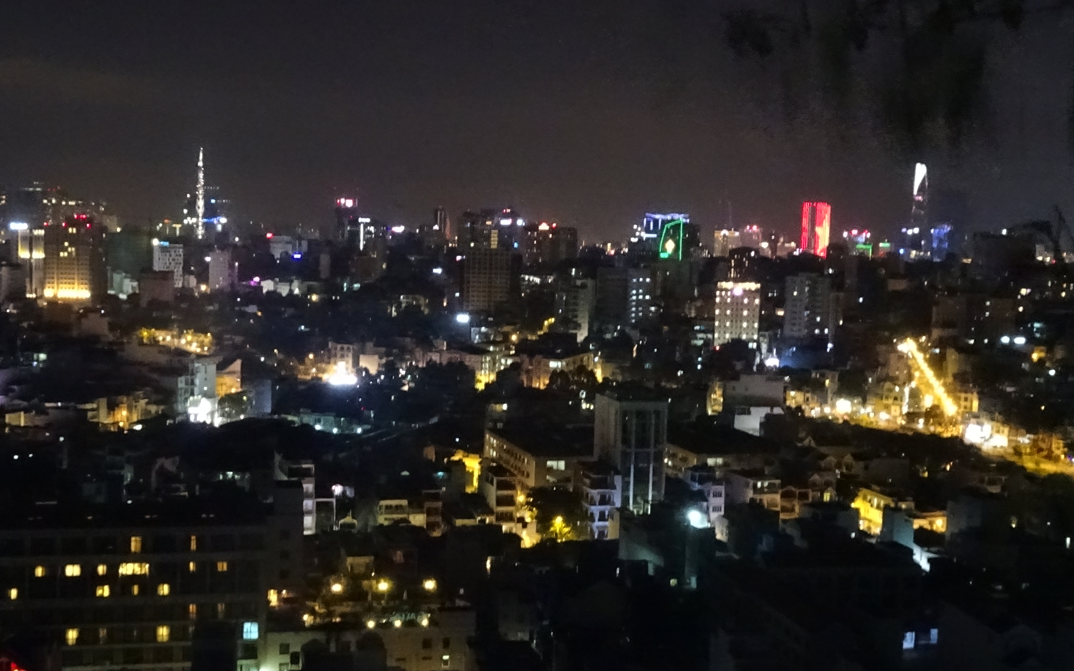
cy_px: 353
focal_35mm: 47
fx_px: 1376
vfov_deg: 27.4
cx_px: 534
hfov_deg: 42.6
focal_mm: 5.26
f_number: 4
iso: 3200
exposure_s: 1/8
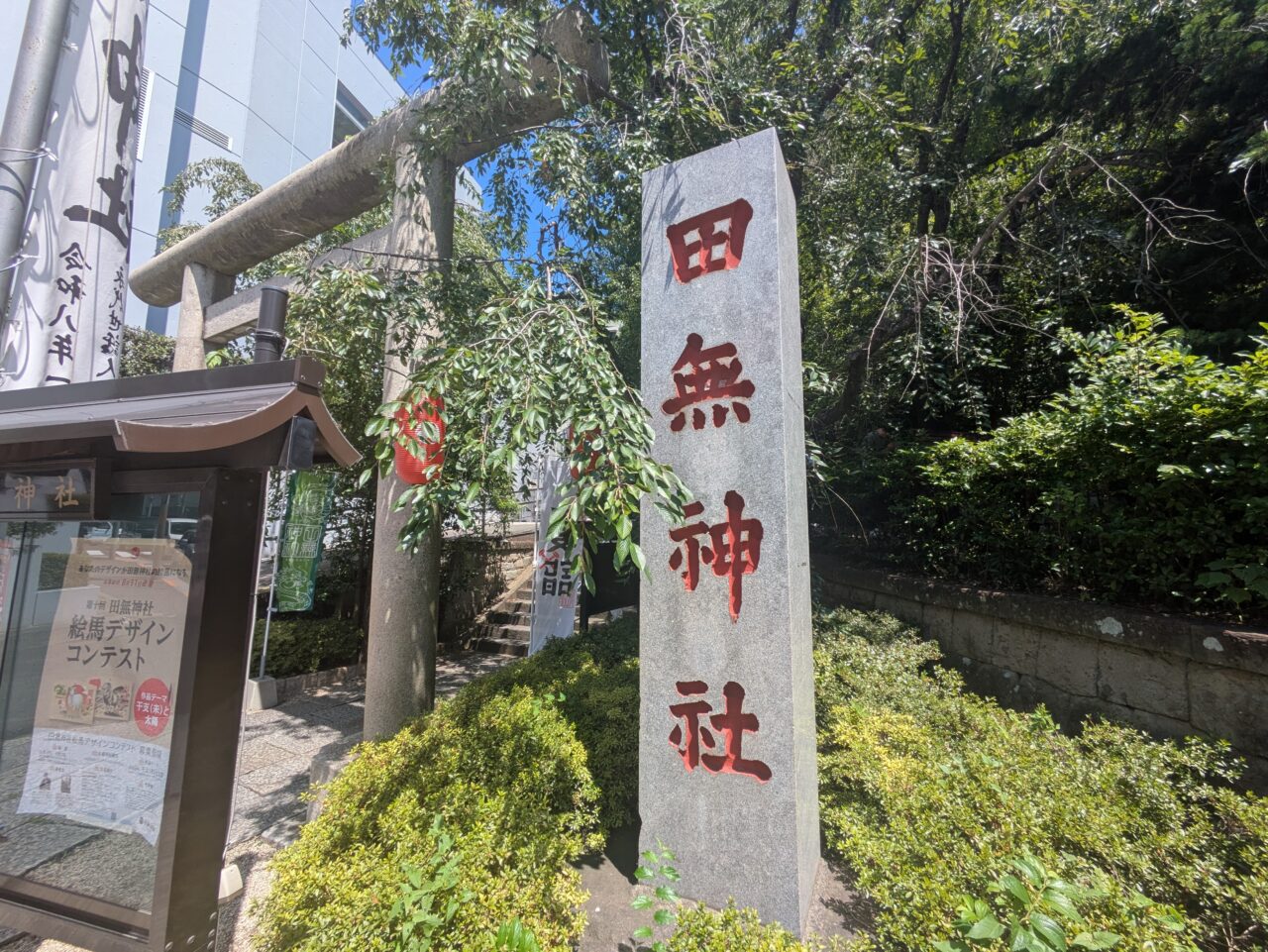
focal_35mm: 14
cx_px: 634
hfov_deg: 102.0
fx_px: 513
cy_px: 476
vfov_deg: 85.7
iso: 47
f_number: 2.2
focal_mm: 1.83
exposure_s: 1/822
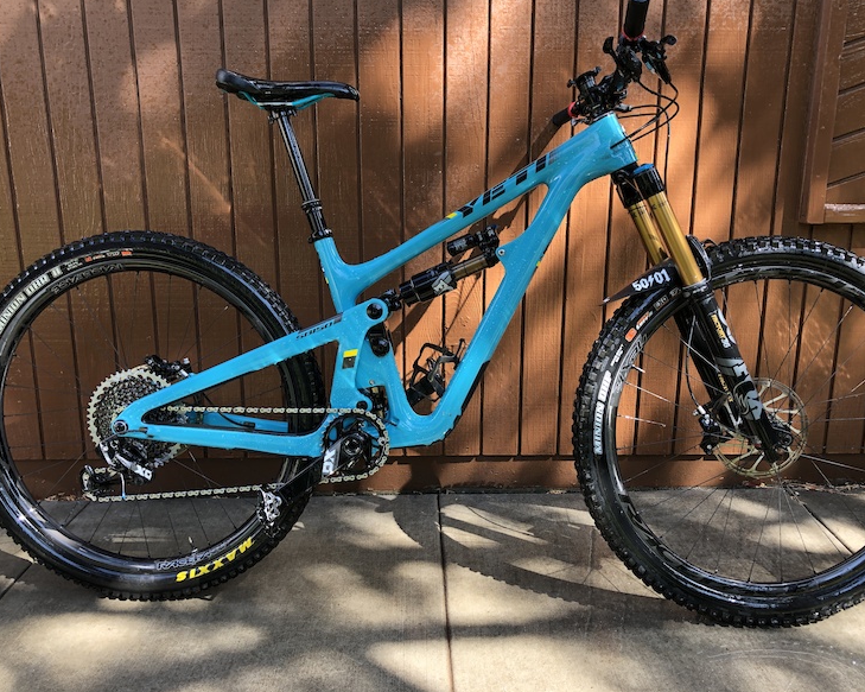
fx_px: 768
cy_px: 342
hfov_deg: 58.8
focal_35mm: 30
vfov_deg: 48.5
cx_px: 450
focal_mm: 3.99
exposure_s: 1/120
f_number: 1.8
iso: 40
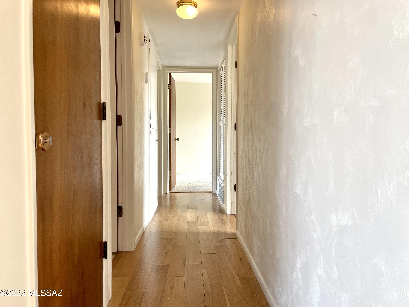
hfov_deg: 67.3
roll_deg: +0.6
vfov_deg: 53.1
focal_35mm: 26
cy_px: 154
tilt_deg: -2.1
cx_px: 204
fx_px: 307
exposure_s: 1/121
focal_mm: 4.2
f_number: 1.6
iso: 125
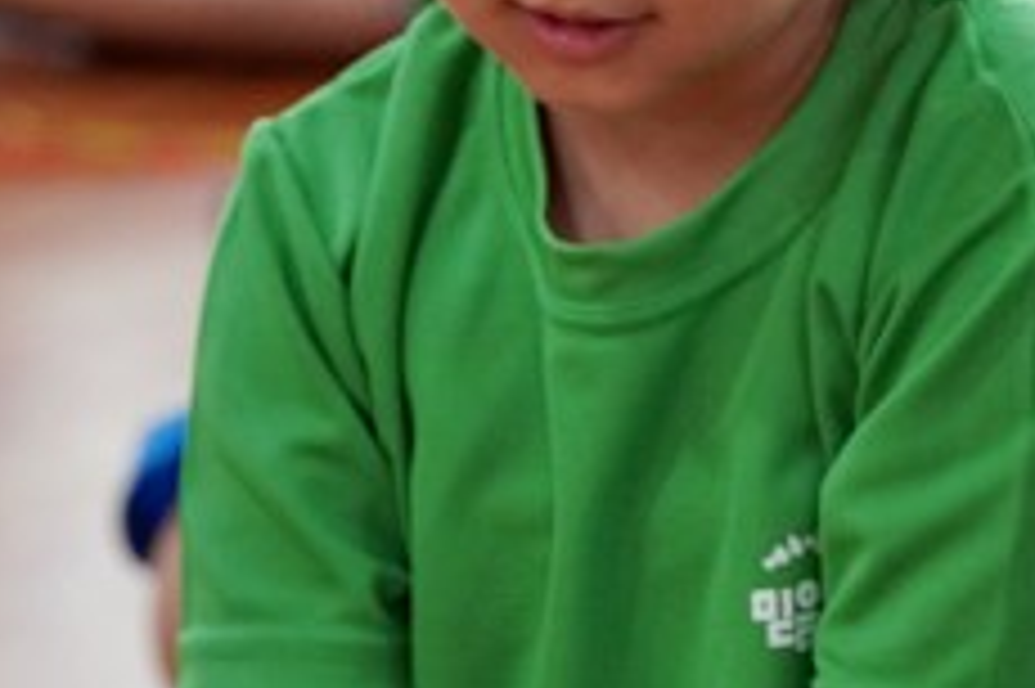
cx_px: 1368
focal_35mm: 615
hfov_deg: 3.3
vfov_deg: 2.2
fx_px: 17668
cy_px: 31
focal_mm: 157
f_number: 4
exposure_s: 1/160
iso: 2000
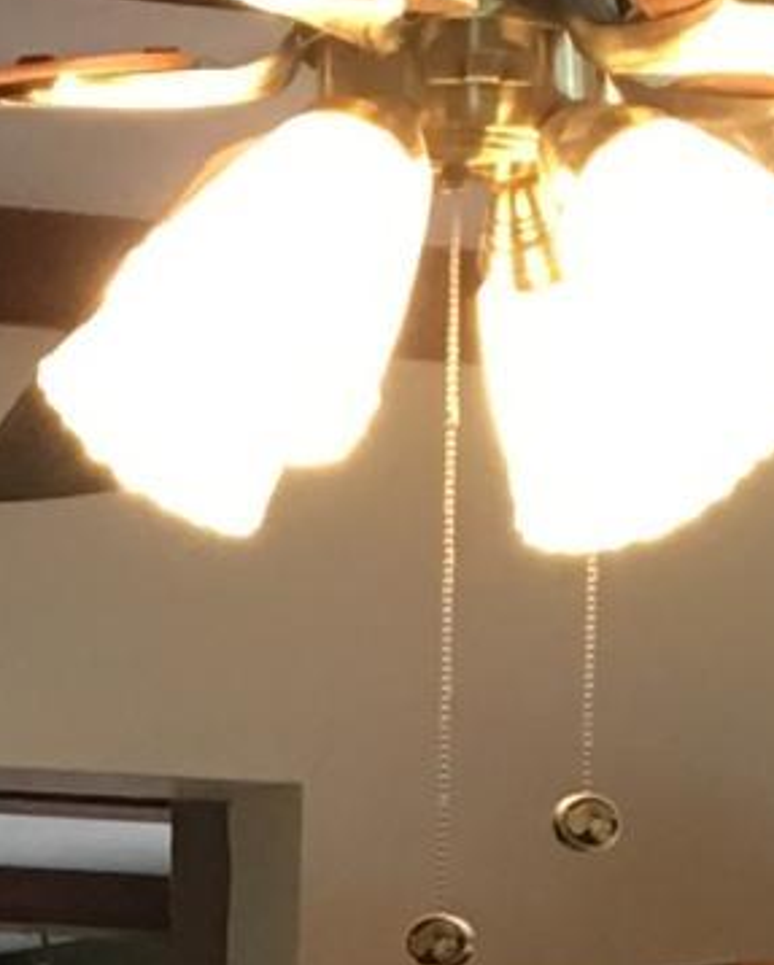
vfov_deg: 7.7
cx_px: 194
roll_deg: -0.7
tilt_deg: -4.2
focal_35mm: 237
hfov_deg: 6.5
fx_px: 6778
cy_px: 2084
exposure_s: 1/30
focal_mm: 4.15
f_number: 2.2
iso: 100
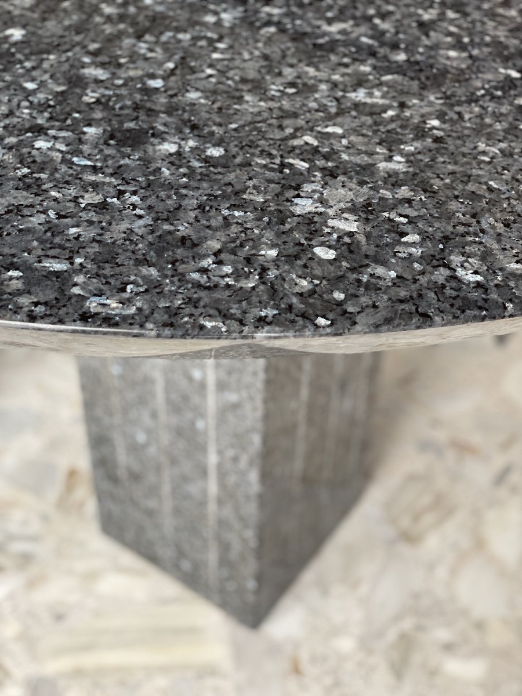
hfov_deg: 28.0
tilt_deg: -44.5
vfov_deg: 36.8
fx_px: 1046
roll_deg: -1.6
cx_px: 261
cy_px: 348
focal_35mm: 52
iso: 160
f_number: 2
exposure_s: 1/33
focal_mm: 6
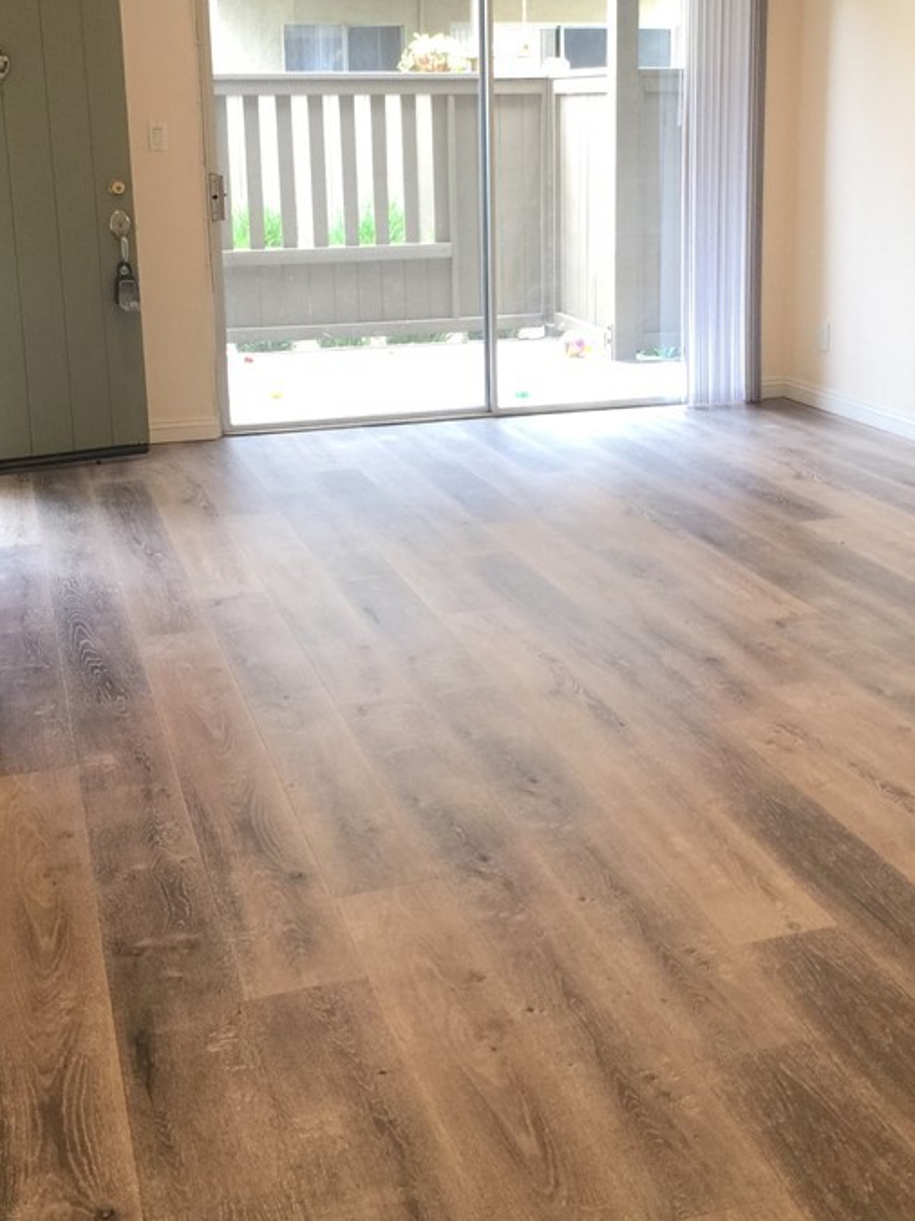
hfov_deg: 32.8
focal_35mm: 44
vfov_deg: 42.6
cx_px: 515
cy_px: 459
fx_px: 1551
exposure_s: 1/30
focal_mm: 4.15
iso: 40
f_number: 2.2
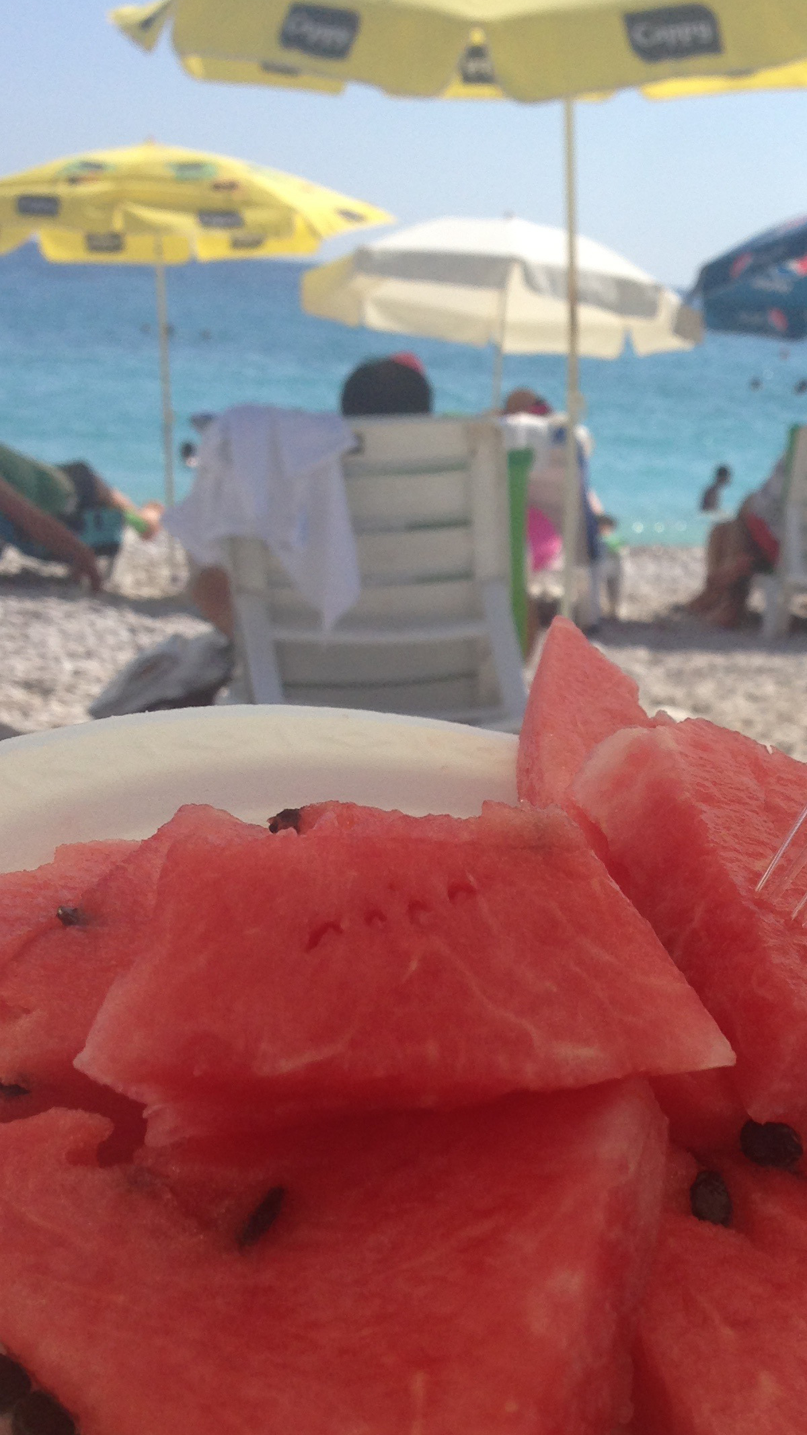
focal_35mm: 55
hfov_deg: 21.6
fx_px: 2093
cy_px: 824
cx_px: 640
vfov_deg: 37.8
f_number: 2.4
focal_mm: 4.12
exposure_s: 1/2169
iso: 50
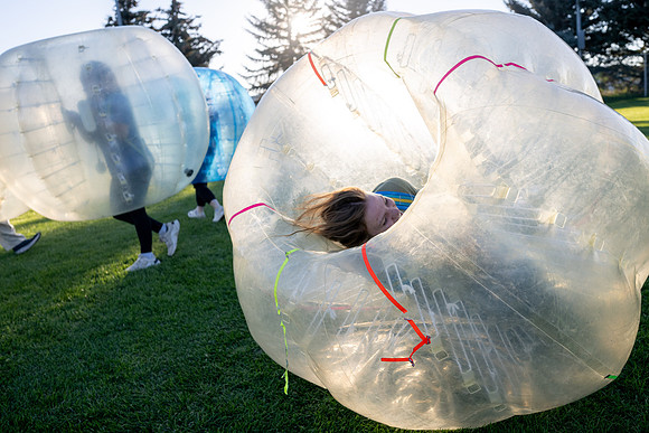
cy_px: 216
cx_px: 324
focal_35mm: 30
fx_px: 541
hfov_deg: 61.9
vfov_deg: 43.6
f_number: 4
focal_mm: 30
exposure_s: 1/1000
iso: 220
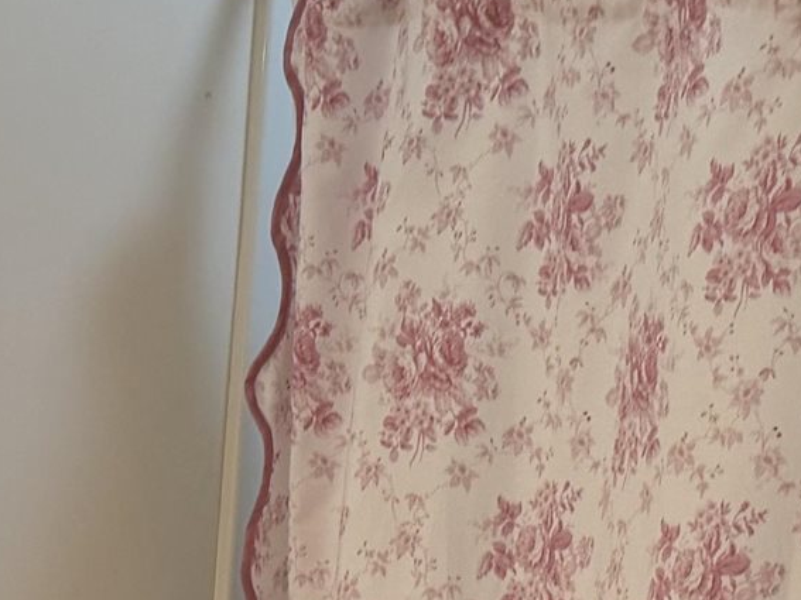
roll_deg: -5.3
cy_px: 998
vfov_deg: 10.8
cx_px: 502
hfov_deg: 15.2
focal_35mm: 130
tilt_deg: -13.9
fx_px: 3008
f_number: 1.78
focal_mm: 6.76
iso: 160
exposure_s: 1/60
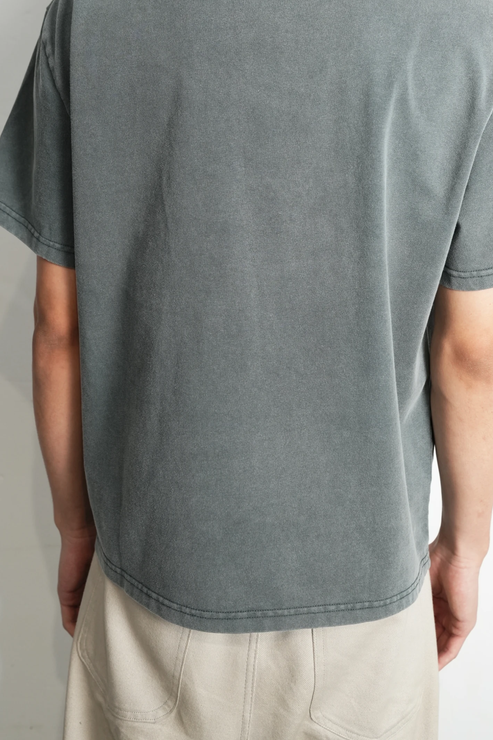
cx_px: 287
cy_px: 288
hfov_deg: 30.5
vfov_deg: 44.2
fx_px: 904
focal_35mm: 44
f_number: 4.5
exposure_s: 1/100
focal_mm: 33
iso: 1250
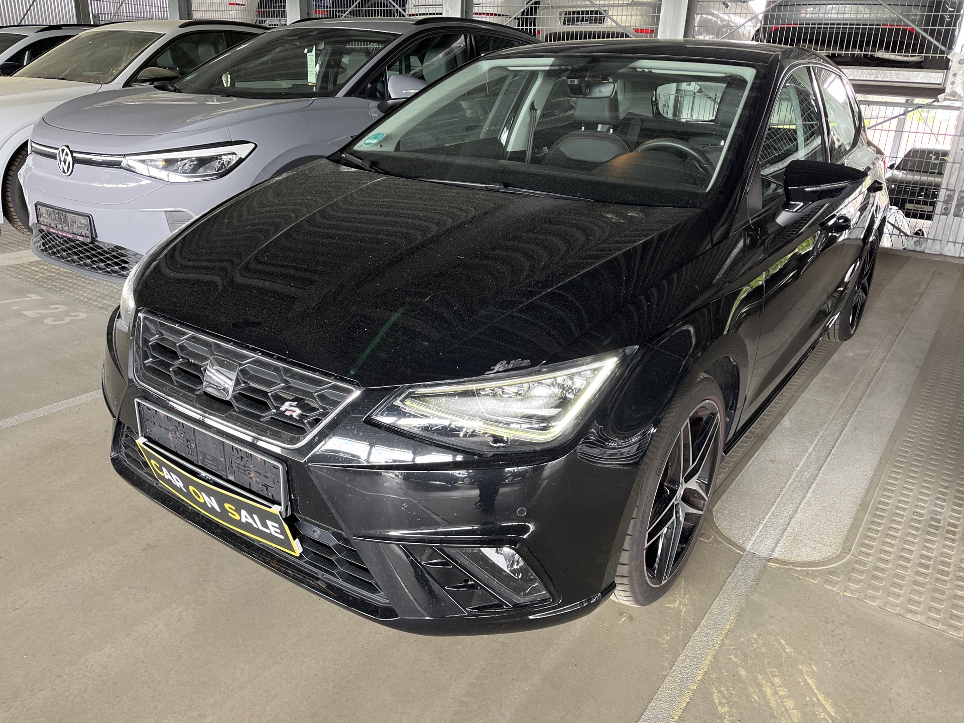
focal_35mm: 26
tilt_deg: -21.8
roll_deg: -1.7
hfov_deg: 67.3
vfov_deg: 53.1
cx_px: 482
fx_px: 724
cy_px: 362
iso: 160
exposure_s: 1/50
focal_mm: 5.1
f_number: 1.6
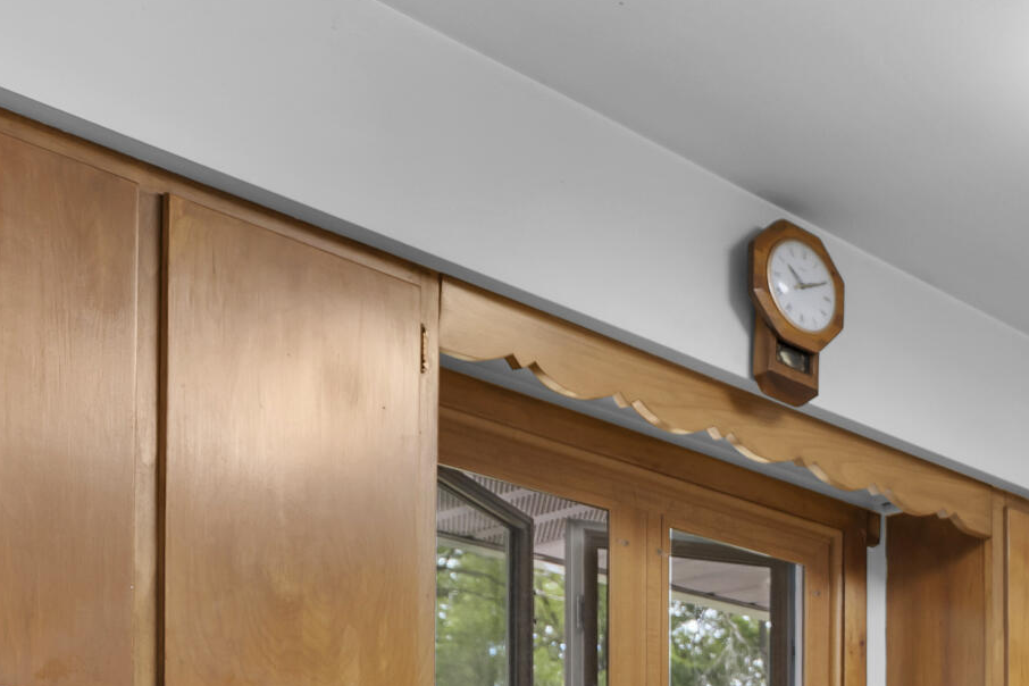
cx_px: 1216
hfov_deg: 31.7
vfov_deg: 22.3
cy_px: 937
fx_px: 1515
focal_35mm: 53
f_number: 4.5
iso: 250
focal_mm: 16
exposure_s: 1/25
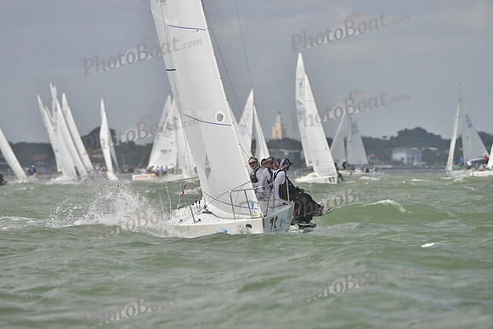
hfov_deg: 5.2
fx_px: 5479
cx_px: 246
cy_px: 164
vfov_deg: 3.4
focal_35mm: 400
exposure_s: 1/1600
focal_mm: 400
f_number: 7.1
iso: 280
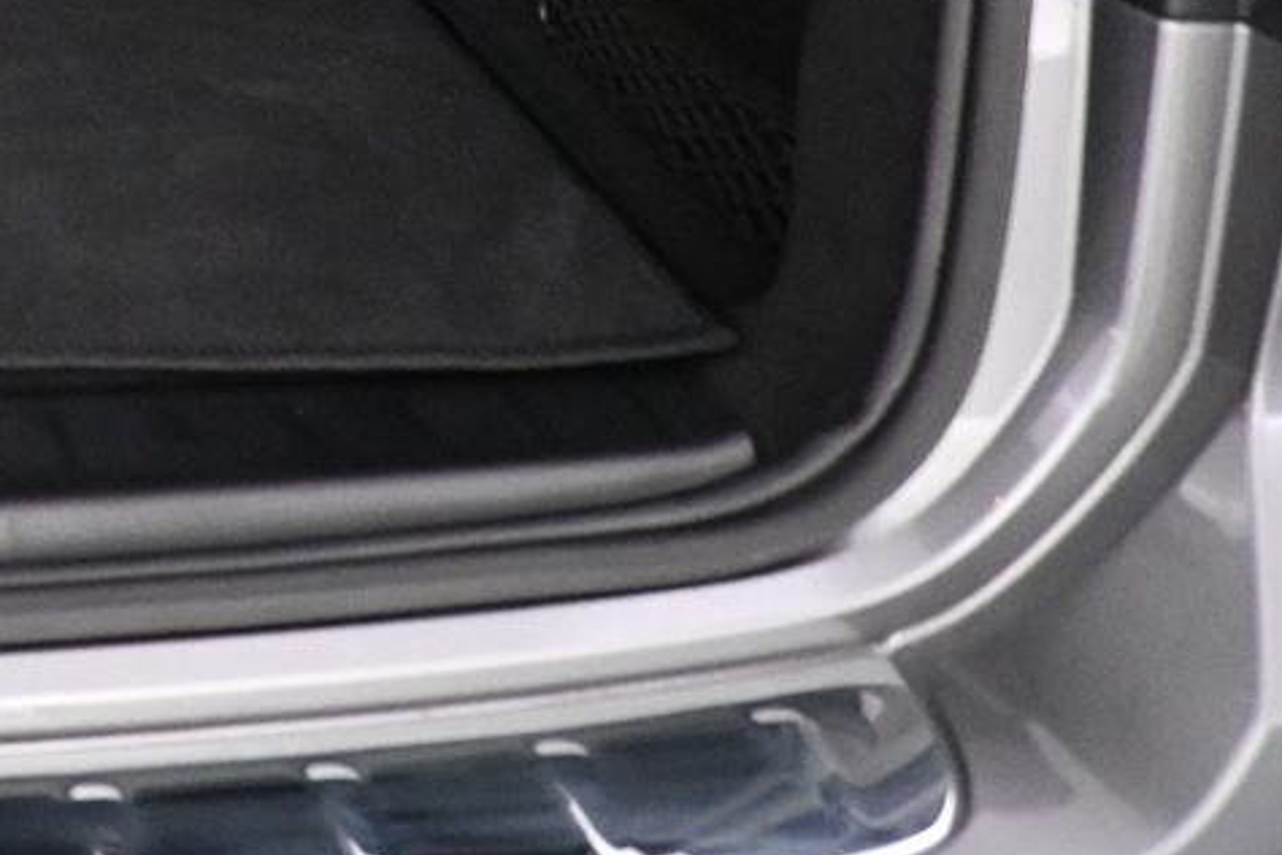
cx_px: -644
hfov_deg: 21.0
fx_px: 2920
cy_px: -441
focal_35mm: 82
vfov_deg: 15.3
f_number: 3.5
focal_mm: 16
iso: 4000
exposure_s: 1/60
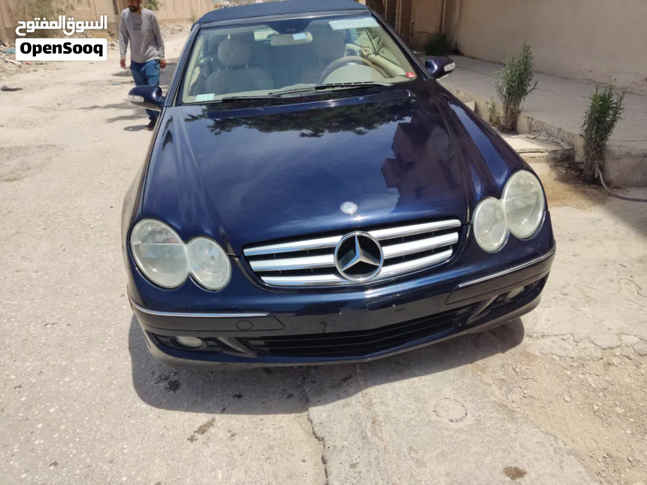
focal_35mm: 25
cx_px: 324
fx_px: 467
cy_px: 242
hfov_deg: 69.4
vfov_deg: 54.9
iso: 50
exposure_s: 1/1250
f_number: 1.79
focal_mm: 4.71
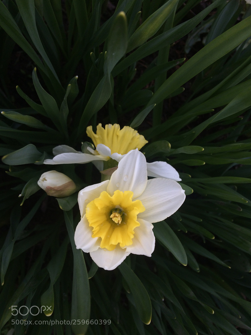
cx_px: 128
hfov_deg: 46.8
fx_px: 290
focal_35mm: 30
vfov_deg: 60.0
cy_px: 166
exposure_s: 1/299
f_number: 2.2
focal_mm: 4.15
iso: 32
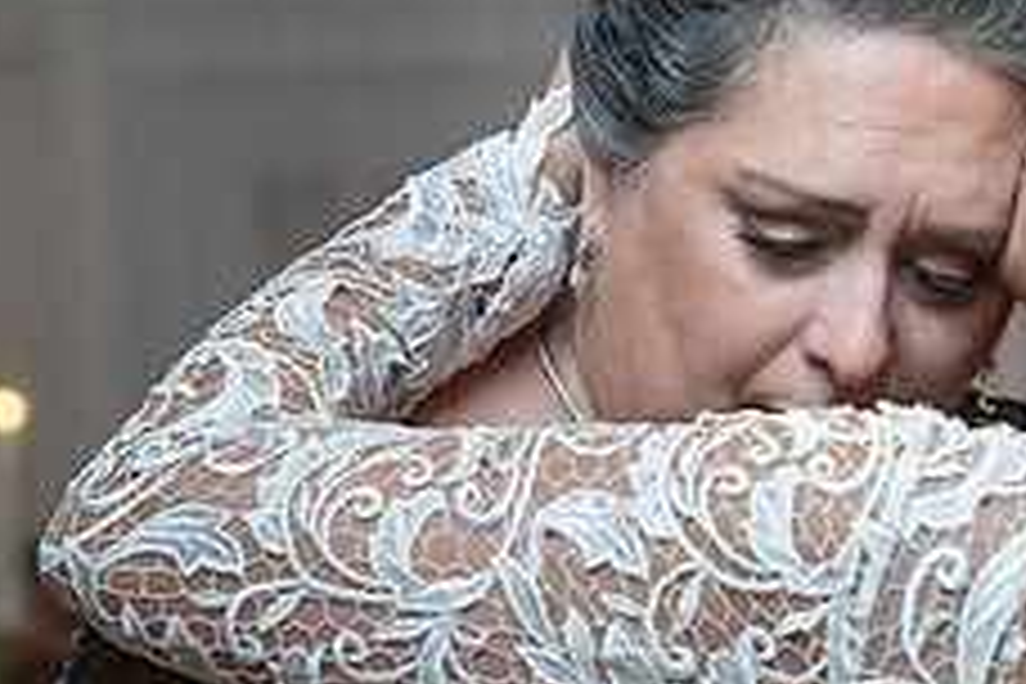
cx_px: 1004
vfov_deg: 6.7
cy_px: 374
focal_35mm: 205
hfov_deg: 10.0
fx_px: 5842
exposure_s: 1/200
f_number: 4
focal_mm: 70
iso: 2000
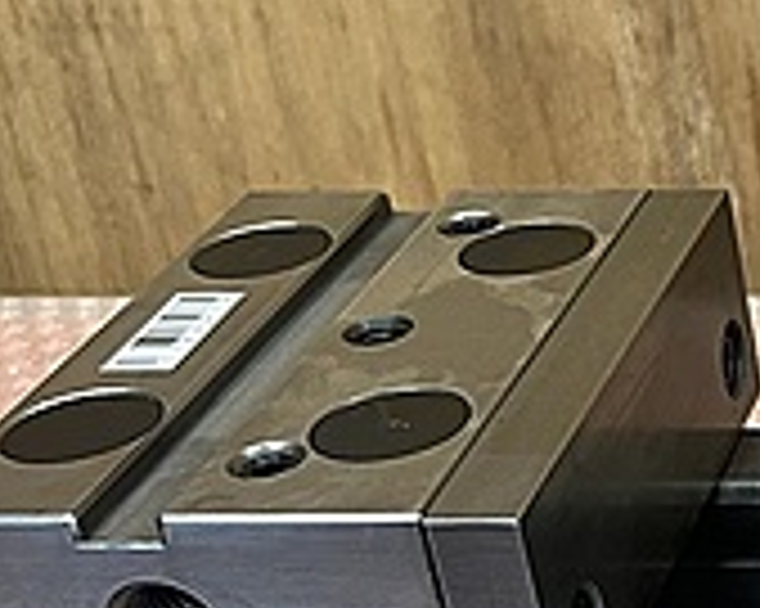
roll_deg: +2.4
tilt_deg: -32.2
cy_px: 531
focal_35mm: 96
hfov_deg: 16.9
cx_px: 1322
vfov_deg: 15.8
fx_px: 2158
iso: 125
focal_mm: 5.1
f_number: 1.6
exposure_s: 1/60
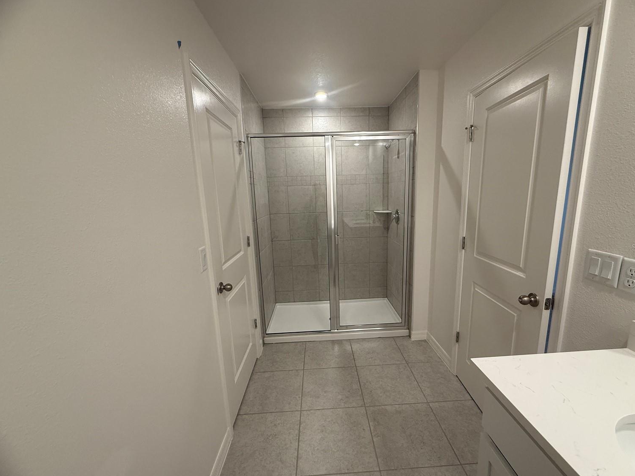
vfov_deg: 81.7
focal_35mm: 15
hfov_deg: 98.1
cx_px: 332
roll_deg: +1.6
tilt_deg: -10.1
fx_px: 275
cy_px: 247
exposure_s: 1/60
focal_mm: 2.22
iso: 160
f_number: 2.2
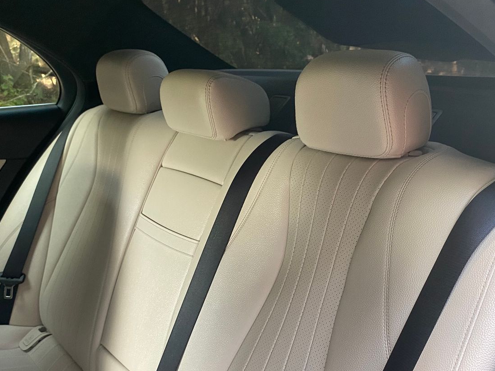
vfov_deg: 37.2
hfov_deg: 48.7
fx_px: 543
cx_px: 296
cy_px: 253
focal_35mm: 38
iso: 125
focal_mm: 4.25
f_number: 1.8
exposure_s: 1/74
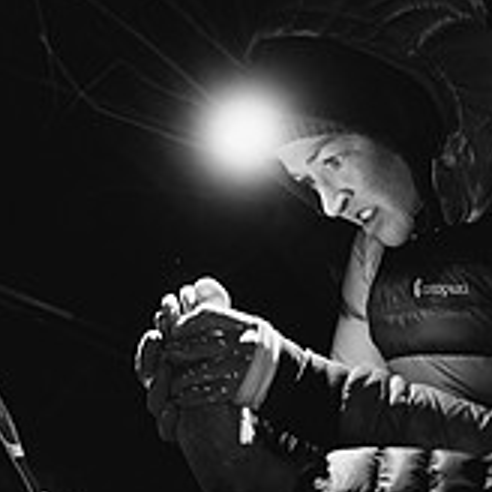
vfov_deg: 11.0
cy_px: 326
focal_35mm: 159
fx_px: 2557
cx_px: 117
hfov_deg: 11.0
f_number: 1.4
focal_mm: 50
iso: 640
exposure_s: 1/30
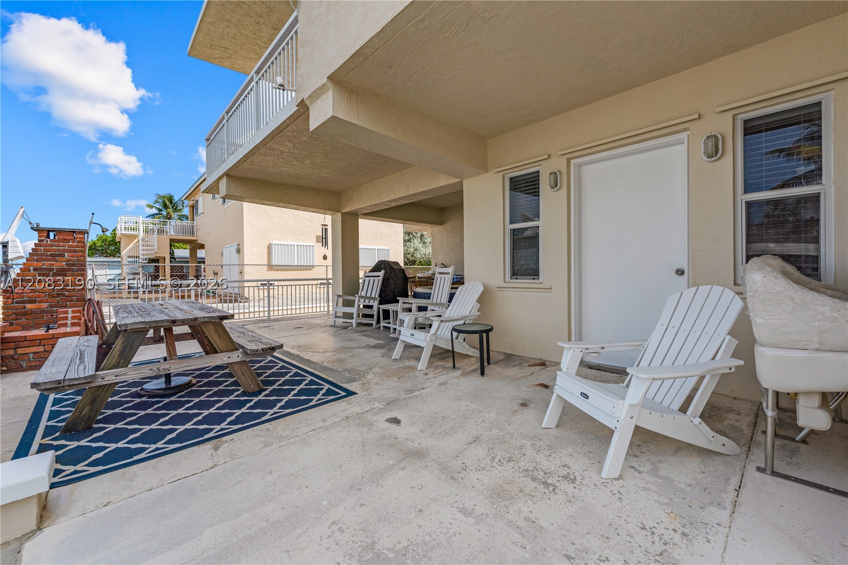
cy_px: 282
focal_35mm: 14
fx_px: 330
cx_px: 424
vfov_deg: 81.2
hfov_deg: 104.3
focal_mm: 14
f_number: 8
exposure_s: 1/50
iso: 100
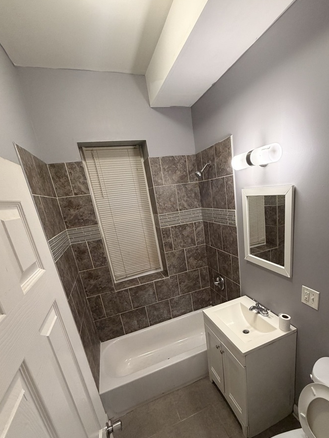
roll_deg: +7.4
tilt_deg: -16.8
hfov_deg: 74.1
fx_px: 215
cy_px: 259
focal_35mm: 17
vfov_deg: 90.0
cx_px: 194
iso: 200
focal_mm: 2.22
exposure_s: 1/60
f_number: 2.2
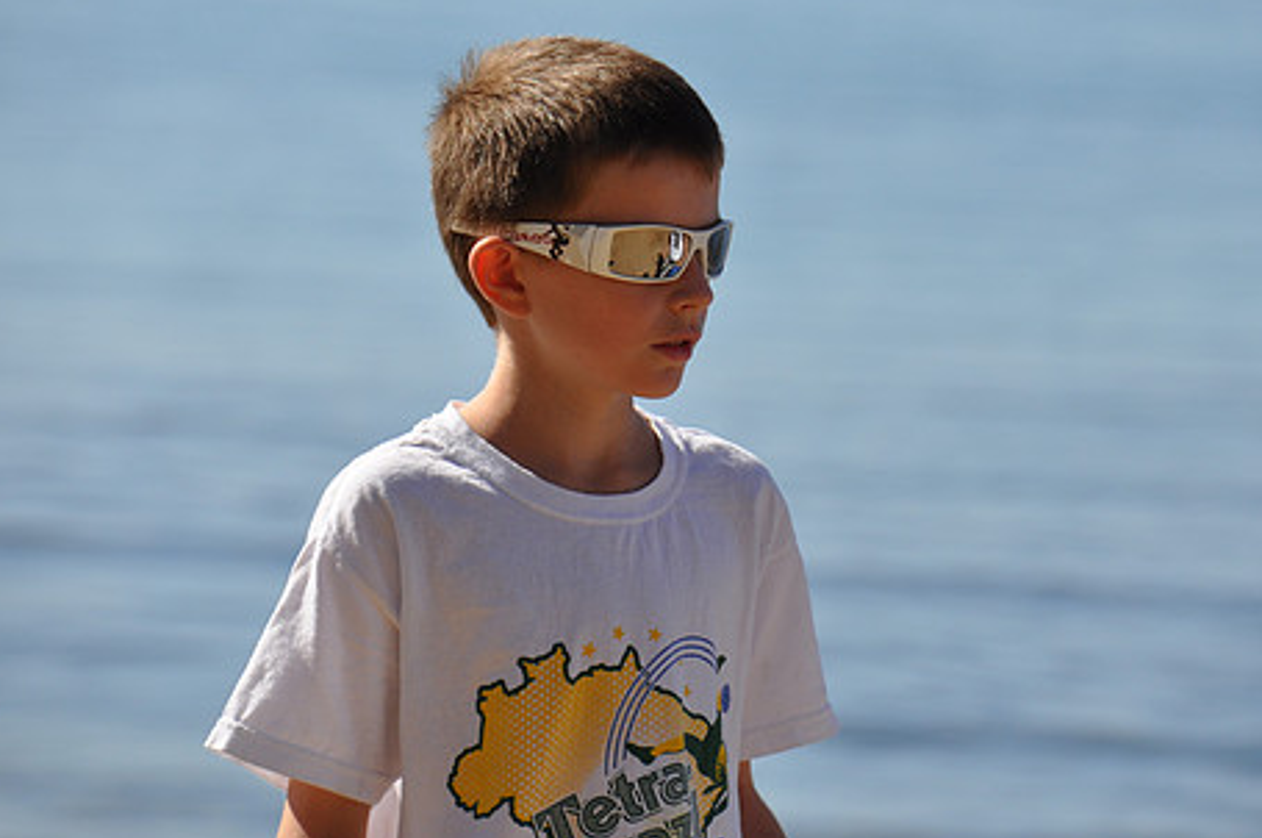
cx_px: 693
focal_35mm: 421
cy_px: 323
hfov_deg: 4.9
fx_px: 14737
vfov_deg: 3.3
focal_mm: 220
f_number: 7.1
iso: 200
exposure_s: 1/800
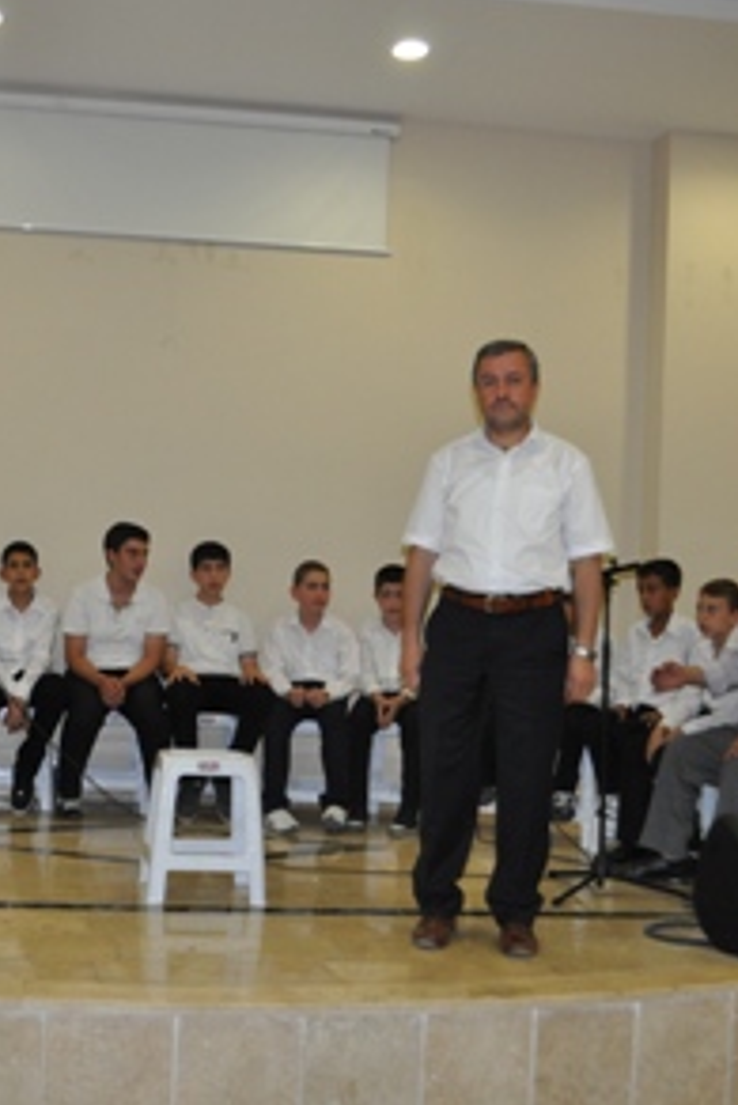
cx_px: 159
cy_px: 556
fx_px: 1413
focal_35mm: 46
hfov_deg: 28.7
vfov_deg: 42.7
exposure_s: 1/60
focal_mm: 20
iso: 800
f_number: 3.8
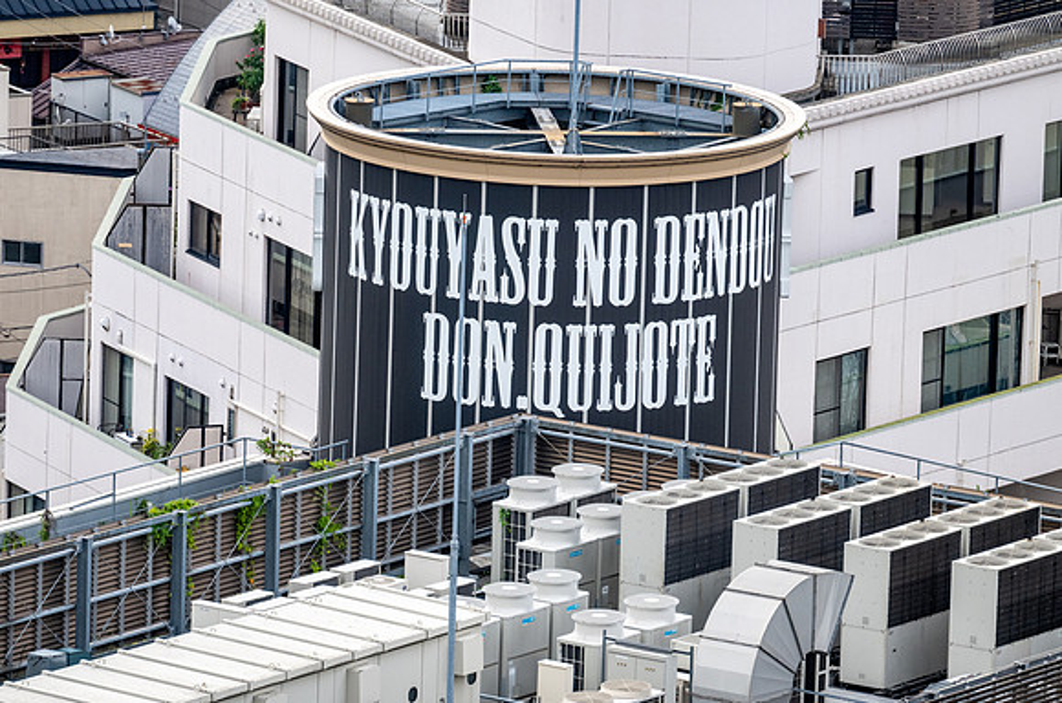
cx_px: 538
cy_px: 355
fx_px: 12174
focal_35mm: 414
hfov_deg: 5.0
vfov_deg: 3.3
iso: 1000
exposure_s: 1/800
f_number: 8
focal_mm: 400
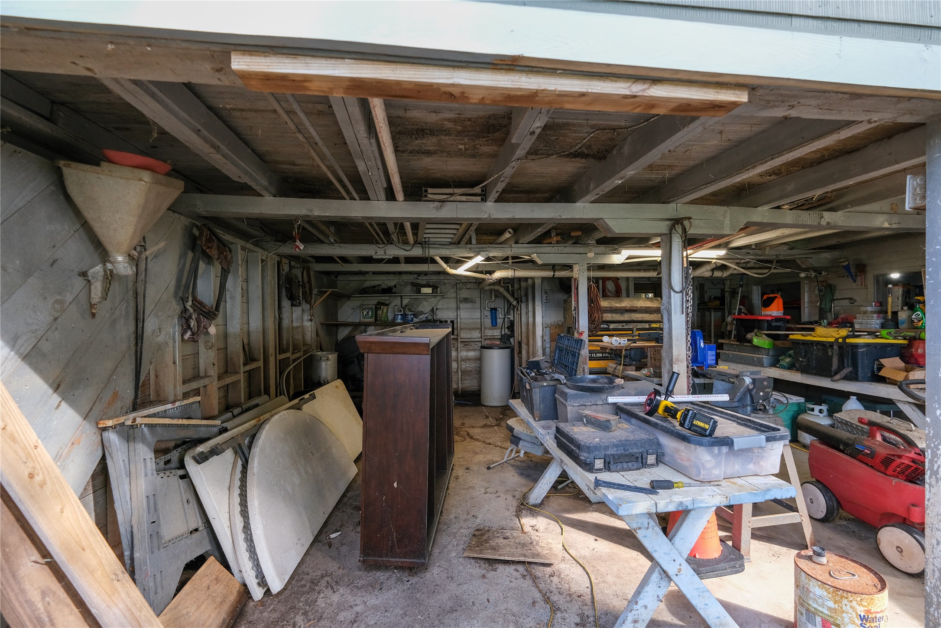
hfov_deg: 100.4
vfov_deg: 77.3
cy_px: 314
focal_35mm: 15
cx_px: 470
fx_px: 392
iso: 400
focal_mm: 10
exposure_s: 1/125
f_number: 4
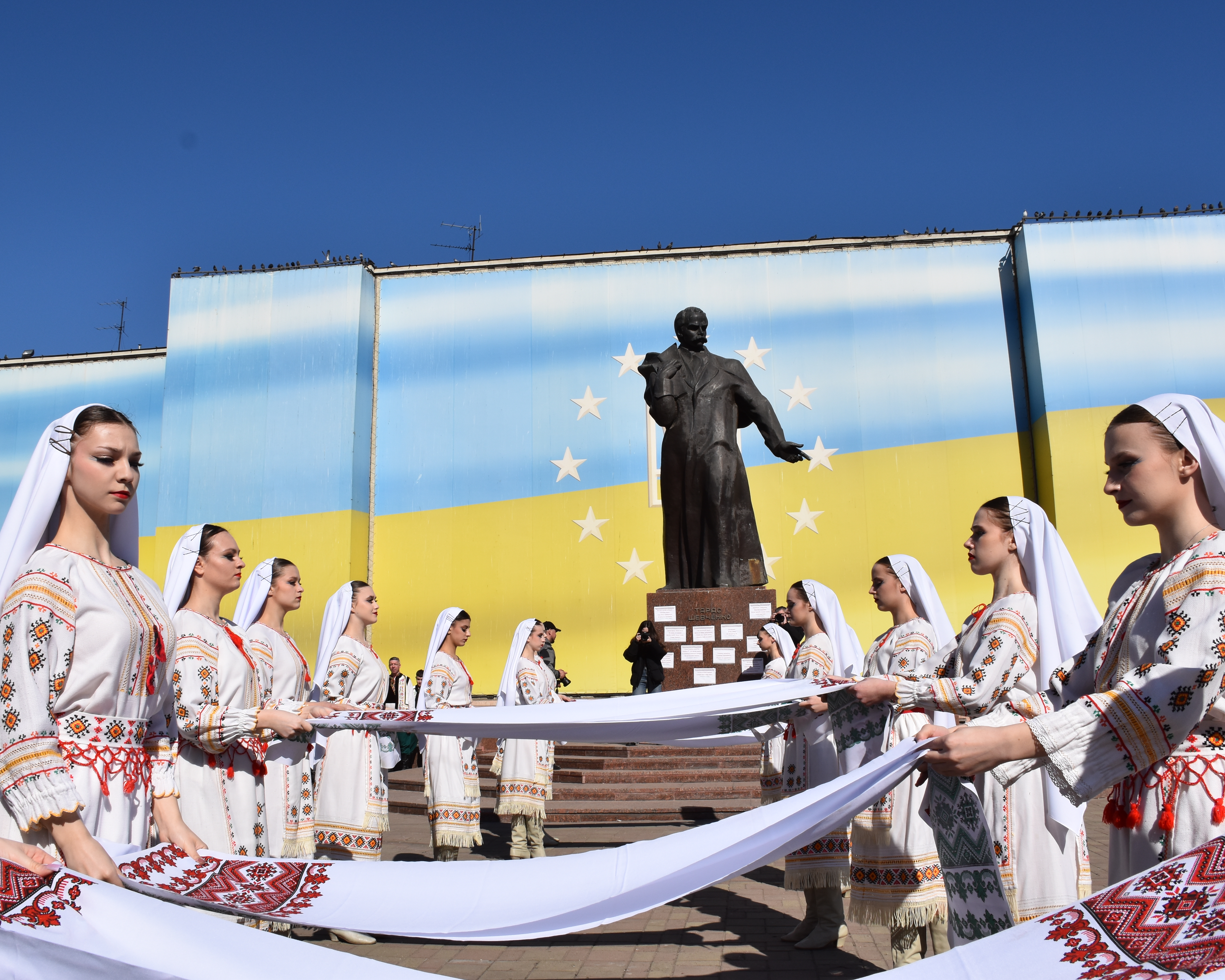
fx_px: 1124
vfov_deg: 47.1
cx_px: 587
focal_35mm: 31
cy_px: 482
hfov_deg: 57.2
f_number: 11
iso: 200
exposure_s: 1/500
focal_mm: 18
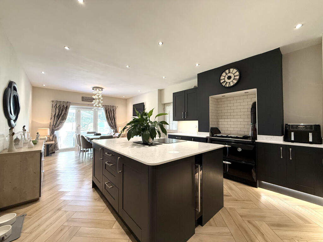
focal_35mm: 14
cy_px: 121
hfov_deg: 102.1
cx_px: 162
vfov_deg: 85.7
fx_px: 131
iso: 250
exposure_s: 1/100
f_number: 2.2
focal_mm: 2.22
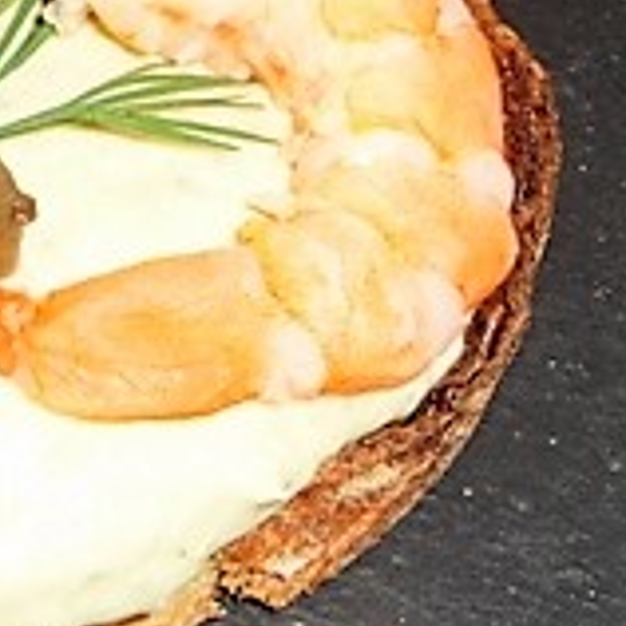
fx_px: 3519
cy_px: 368
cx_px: -40
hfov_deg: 10.1
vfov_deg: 10.2
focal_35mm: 172
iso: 100
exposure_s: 1/30
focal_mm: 8
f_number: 4.2
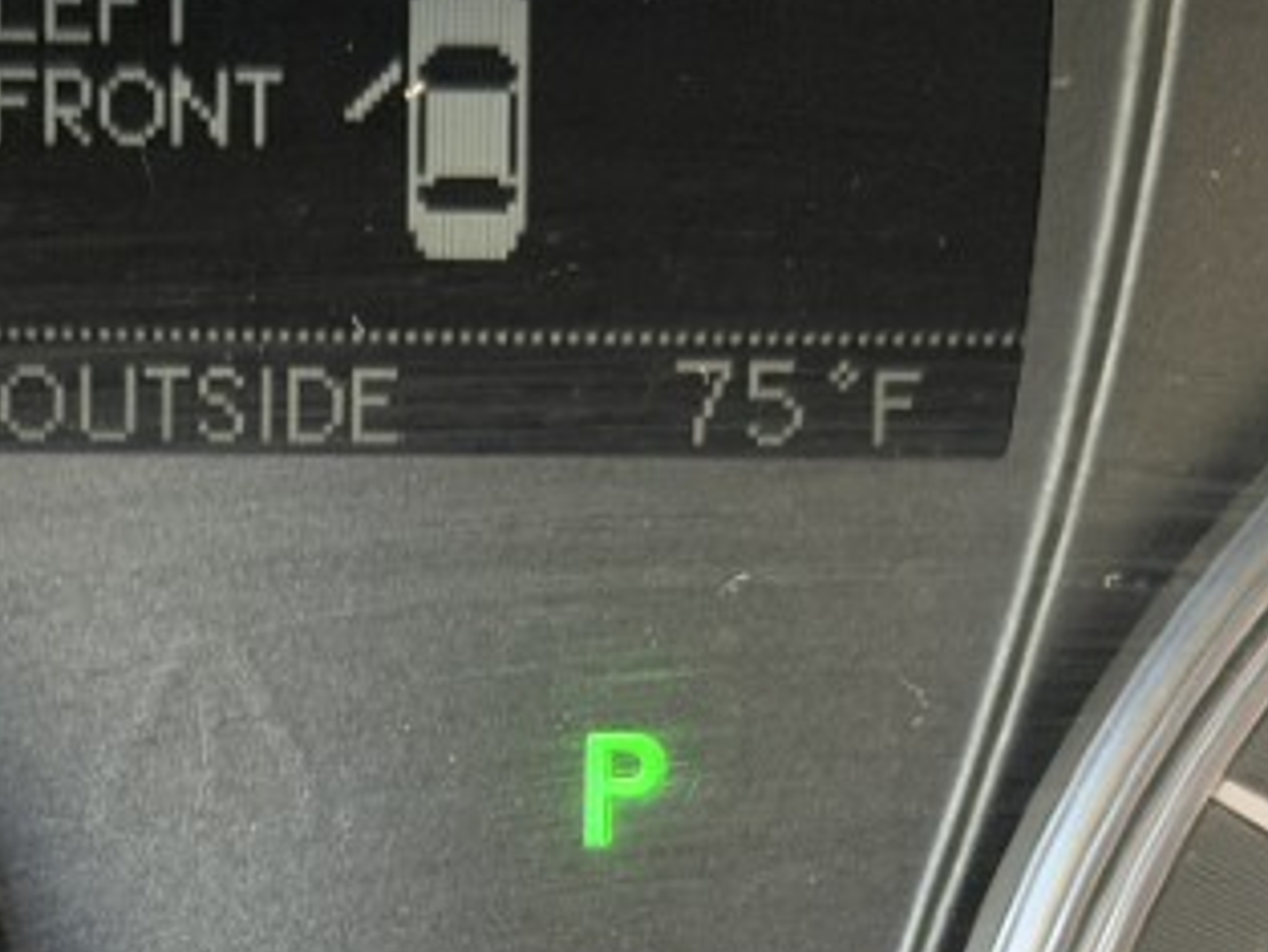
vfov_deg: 10.1
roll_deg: -2.6
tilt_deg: -26.5
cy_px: 1390
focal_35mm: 143
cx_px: 330
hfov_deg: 13.8
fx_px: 5240
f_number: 1.78
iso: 200
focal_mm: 6.76
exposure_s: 1/33
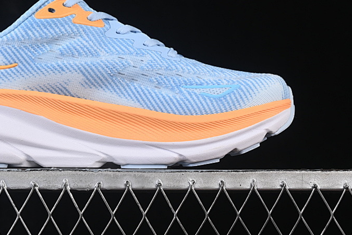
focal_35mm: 120
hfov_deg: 17.0
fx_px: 1173
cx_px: 93
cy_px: 52
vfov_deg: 11.4
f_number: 8
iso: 160
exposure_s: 1/80
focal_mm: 50
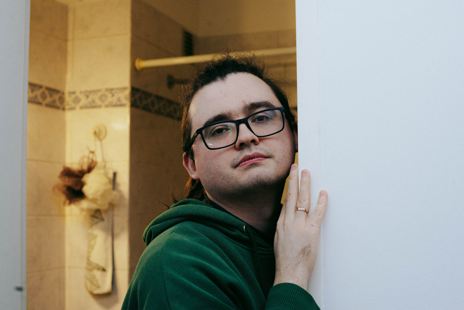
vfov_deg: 27.0
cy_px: 155
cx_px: 232
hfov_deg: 39.6
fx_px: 645
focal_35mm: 50
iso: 500
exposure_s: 1/200
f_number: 5.6
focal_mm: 50
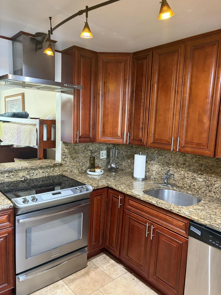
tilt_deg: -7.0
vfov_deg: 67.3
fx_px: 221
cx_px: 110
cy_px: 148
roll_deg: -2.4
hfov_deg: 53.1
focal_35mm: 26
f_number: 1.6
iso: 400
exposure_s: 1/60
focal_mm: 5.96
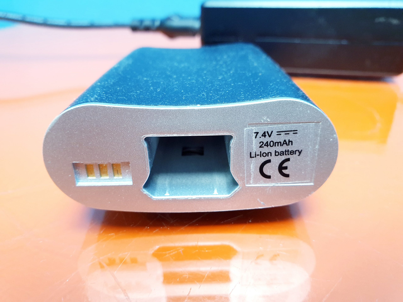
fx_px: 303
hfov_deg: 67.3
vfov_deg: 53.1
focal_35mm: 26
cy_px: 151
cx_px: 202
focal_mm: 4.3
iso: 320
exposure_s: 1/50
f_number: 2.4
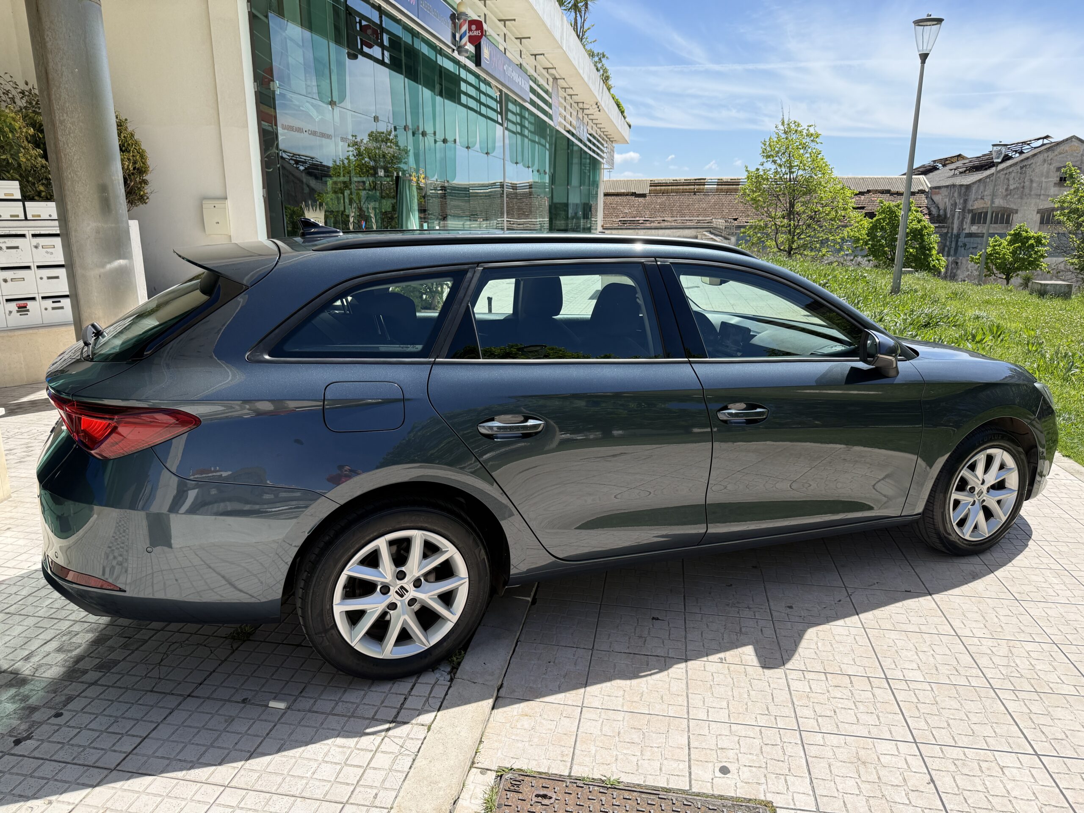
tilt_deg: -13.8
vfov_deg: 56.8
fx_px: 752
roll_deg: +0.0
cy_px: 406
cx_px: 542
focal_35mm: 24
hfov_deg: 71.6
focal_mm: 6.76
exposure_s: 1/3759
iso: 100
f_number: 1.78
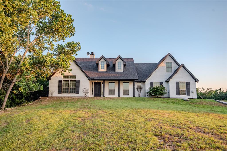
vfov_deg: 41.1
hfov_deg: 58.7
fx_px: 202
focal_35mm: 32
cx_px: 114
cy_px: 76
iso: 400
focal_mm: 32
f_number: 7.1
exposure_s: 1/200
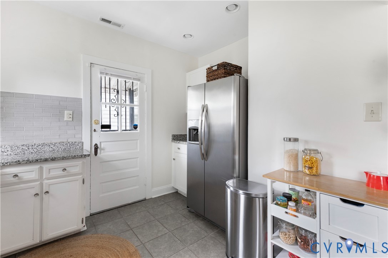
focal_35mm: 16
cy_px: 129
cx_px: 194
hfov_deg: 96.8
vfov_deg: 73.7
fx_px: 172
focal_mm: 16
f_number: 9
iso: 1600
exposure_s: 1/3
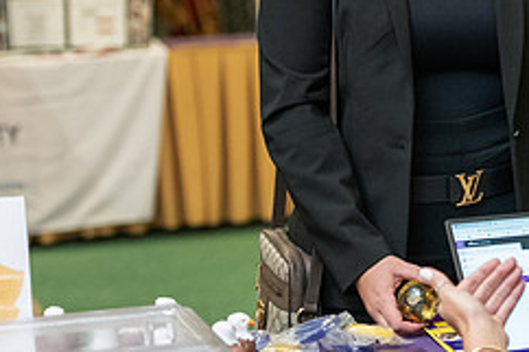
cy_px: 71
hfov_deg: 11.3
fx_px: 2643
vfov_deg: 7.6
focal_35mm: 180
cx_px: 518
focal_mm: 75
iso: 1600
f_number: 3.2
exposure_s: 1/200
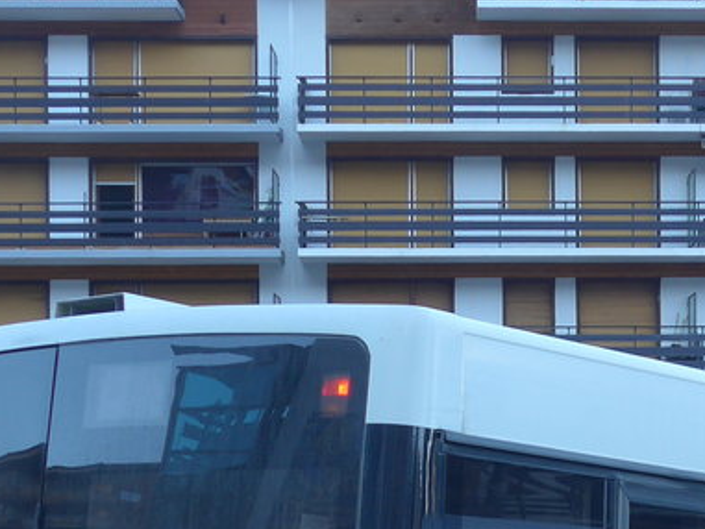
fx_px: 2628
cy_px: 503
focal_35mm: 129
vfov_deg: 11.4
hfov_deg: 15.1
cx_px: 614
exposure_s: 1/160
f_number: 2.8
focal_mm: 8.4
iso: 80
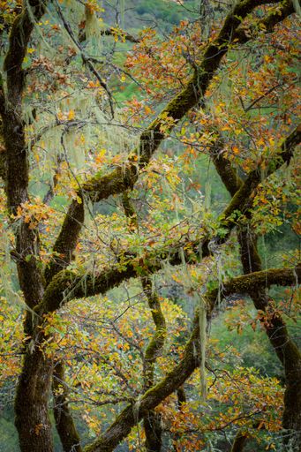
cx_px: 150
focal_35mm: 105
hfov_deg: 13.0
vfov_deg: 19.5
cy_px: 226
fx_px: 1318
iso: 100
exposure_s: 1/160
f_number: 4
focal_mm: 105
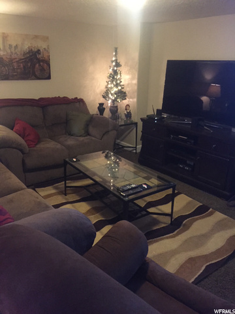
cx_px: 118
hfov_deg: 48.2
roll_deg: -0.8
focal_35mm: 29
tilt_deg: -17.8
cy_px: 157
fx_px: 262
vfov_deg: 61.7
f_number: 2.2
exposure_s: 1/15
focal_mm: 4.15
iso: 500
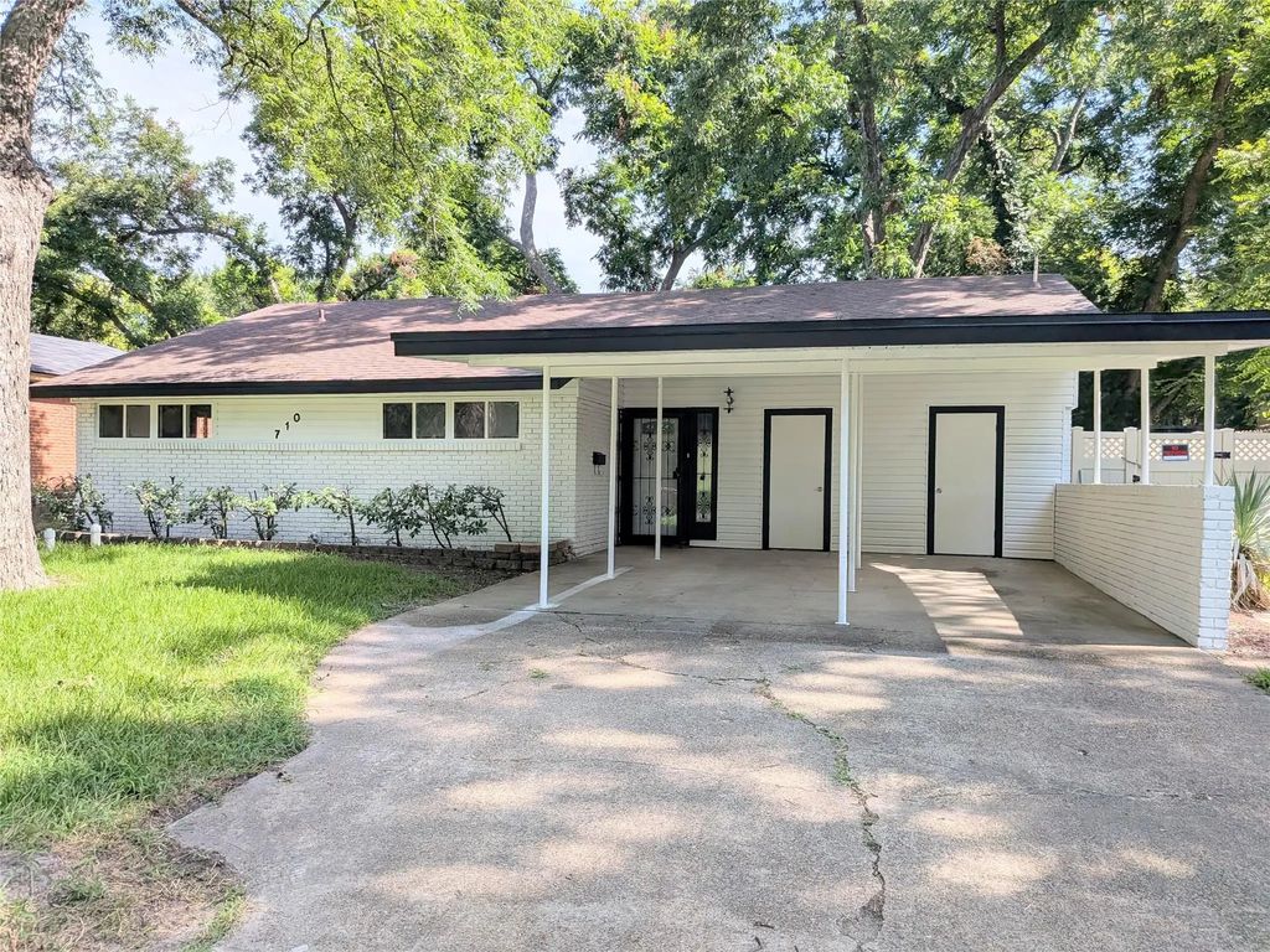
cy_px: 476
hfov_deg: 71.6
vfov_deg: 56.8
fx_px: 881
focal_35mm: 24
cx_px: 635
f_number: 1.7
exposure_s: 1/1277
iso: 28
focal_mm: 4.53
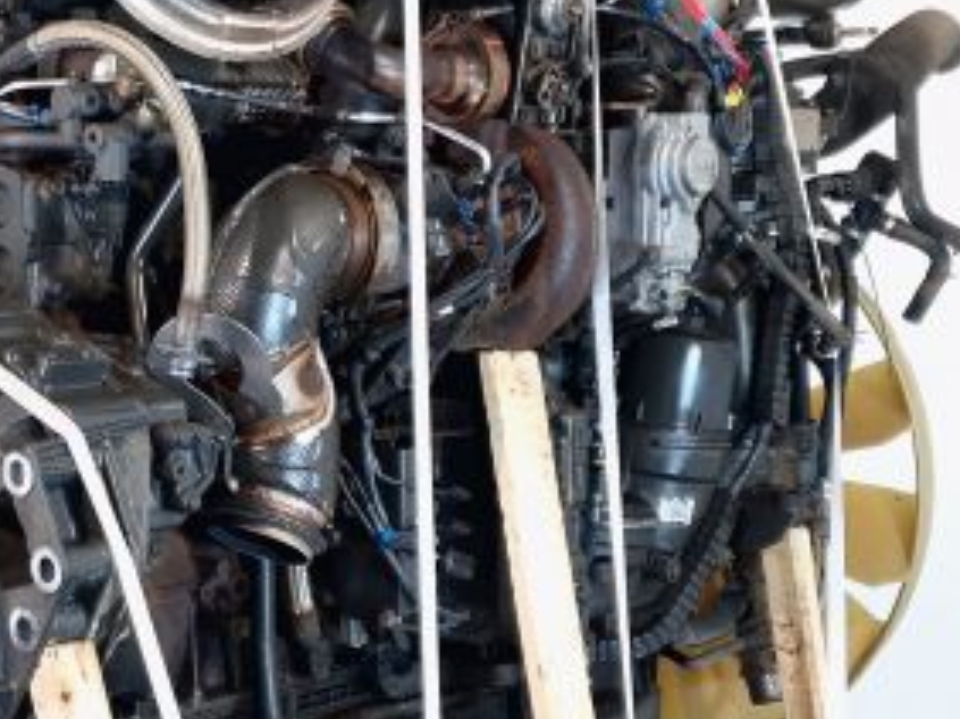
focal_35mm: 49
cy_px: 423
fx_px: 1358
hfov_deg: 37.8
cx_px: 225
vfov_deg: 29.6
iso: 100
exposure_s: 1/50
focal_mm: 6.4
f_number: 1.8
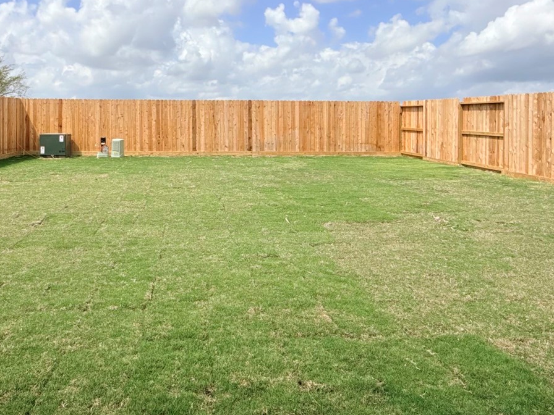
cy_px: 131
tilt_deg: +0.0
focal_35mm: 32
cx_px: 213
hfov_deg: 56.2
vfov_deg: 43.4
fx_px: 512
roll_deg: -0.5
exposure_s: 1/3663
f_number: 2.2
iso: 50
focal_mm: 2.22
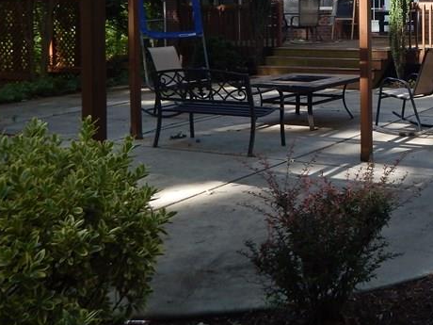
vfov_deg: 28.2
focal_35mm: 49
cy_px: 17
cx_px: 399
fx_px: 613
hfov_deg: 36.2
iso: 125
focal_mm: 4
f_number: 3
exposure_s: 1/250
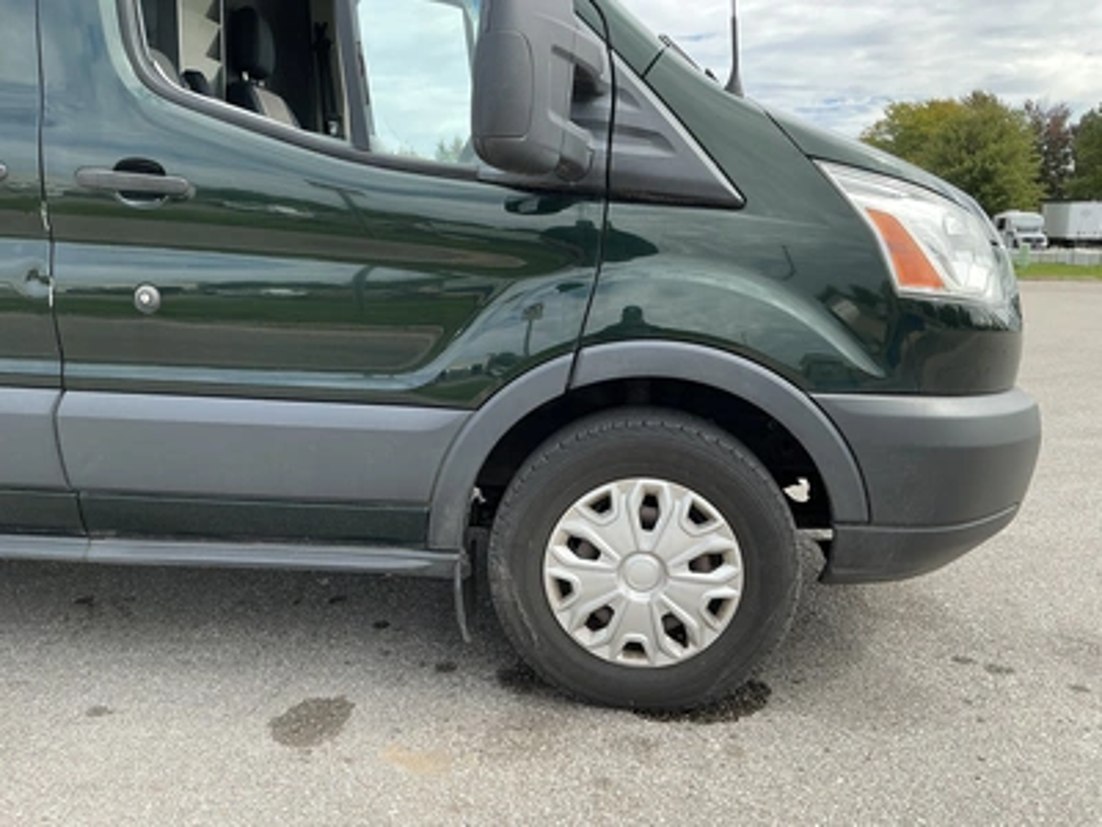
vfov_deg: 49.7
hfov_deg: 63.4
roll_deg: +1.1
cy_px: 414
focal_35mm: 28
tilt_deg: -9.8
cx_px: 551
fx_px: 891
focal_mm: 3
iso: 25
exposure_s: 1/473
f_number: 1.8
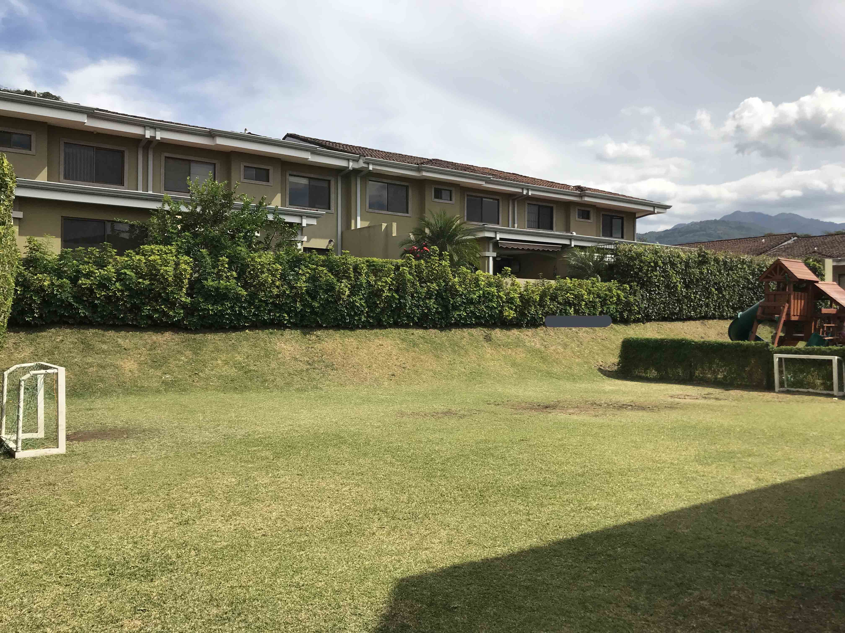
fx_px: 683
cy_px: 316
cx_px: 422
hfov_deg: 63.4
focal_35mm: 28
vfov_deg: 49.7
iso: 20
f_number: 1.8
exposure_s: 1/3425
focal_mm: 3.99
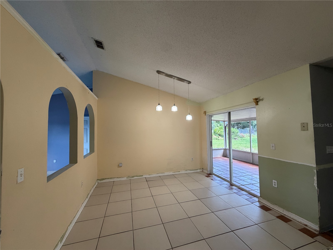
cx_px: 166
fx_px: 135
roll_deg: +1.4
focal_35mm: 14
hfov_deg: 102.1
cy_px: 125
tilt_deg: +2.5
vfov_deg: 85.7
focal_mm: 2.22
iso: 320
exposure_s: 1/120
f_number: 2.2
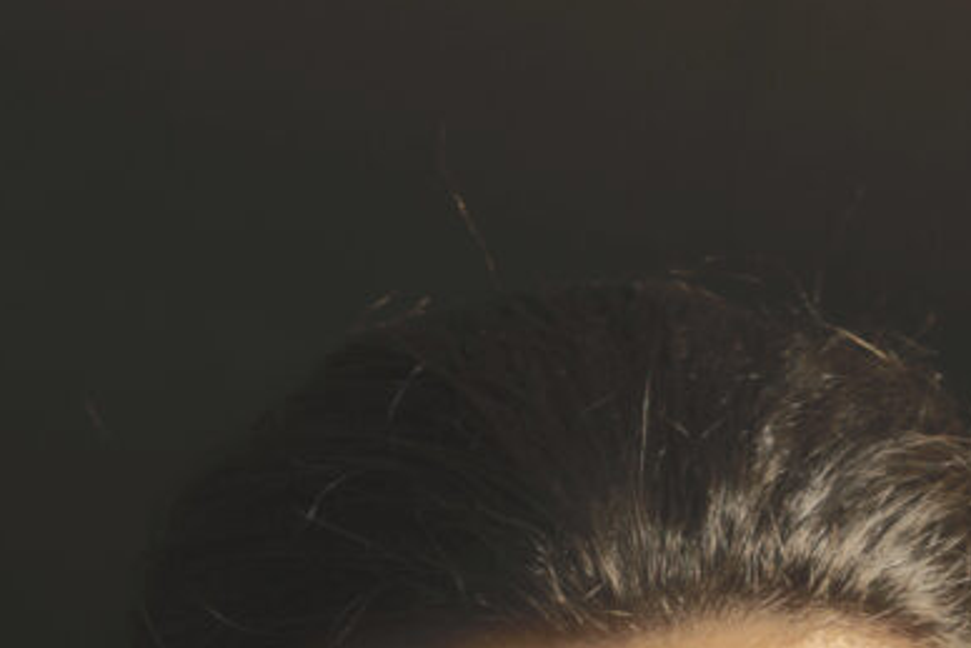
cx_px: 486
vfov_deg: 4.0
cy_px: 1945
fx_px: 8904
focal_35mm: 330
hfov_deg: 6.2
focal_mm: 50
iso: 200
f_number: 3.5
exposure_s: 1/125
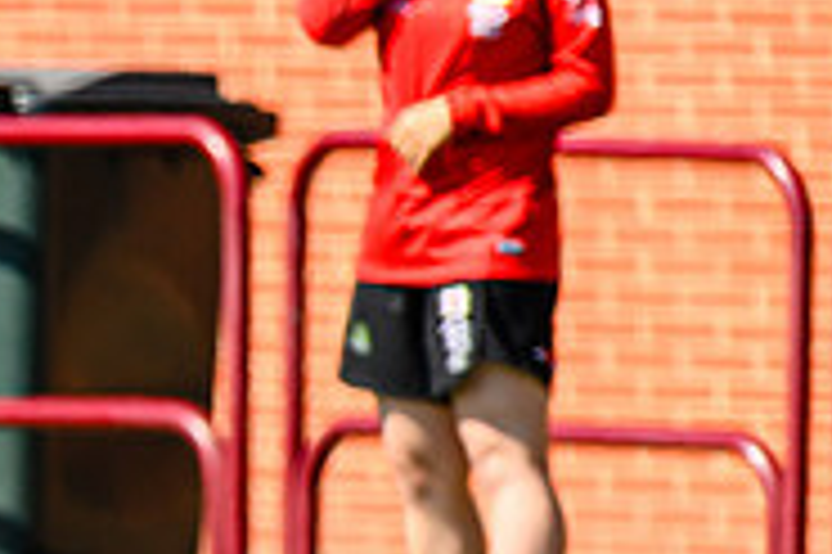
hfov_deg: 1.1
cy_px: 764
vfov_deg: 0.7
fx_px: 42809
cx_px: -468
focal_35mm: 1854
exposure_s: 1/1600
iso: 100
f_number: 3.2
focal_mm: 400
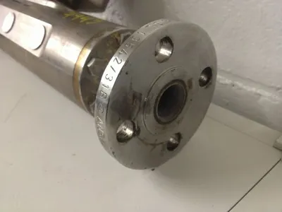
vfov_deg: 40.7
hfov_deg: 52.6
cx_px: 141
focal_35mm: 35
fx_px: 285
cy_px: 106
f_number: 2.4
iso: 160
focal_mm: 4.28
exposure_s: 1/20
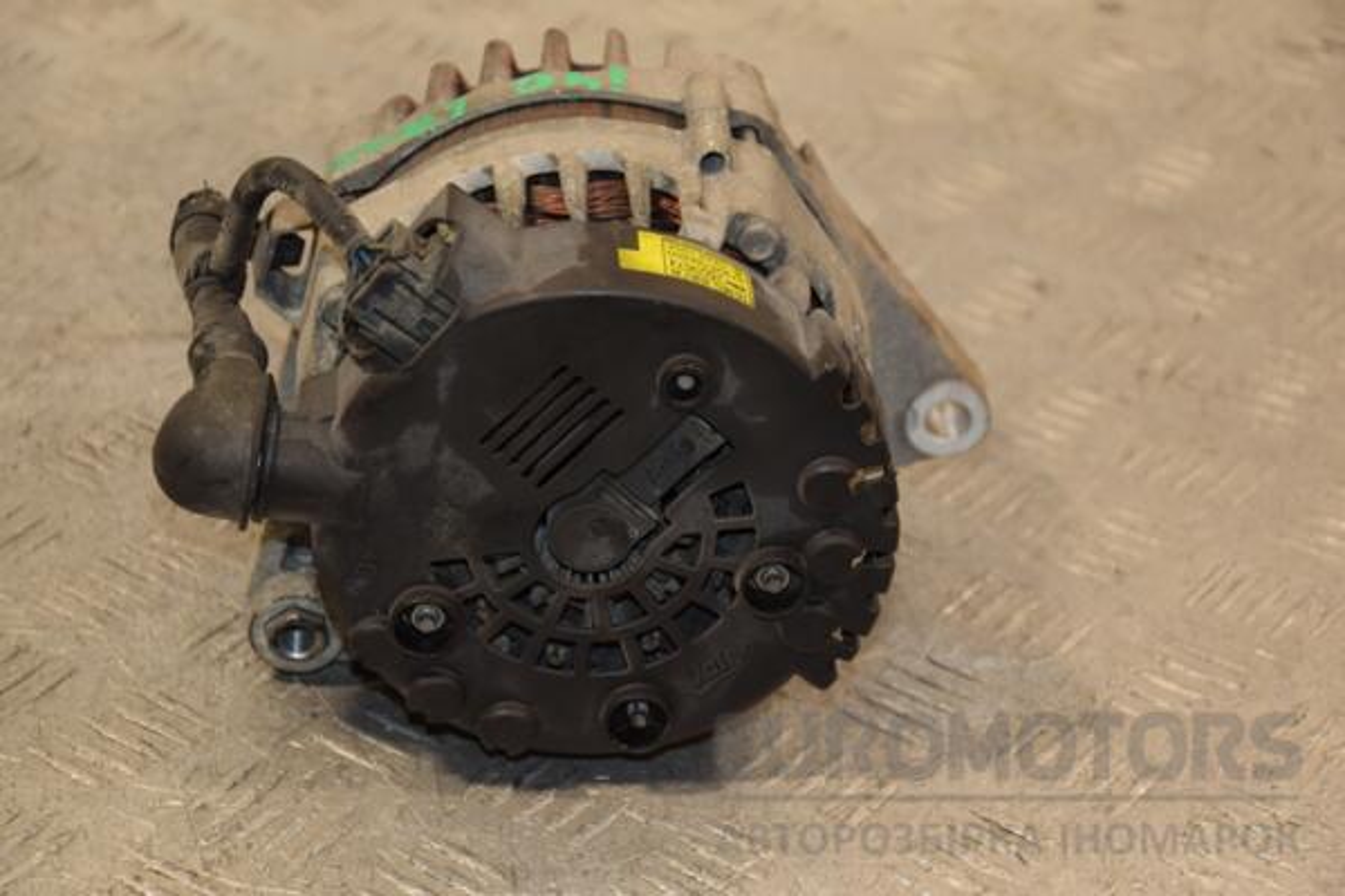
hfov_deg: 19.5
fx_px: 3923
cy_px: 448
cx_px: 672
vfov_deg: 13.0
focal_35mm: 105
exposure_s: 1/125
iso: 800
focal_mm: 70
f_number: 5.3
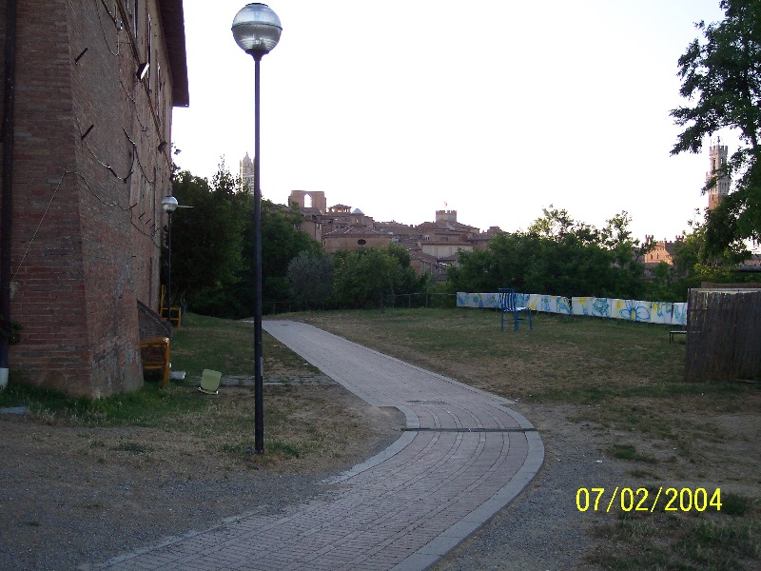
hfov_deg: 49.0
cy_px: 286
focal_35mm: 38
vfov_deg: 37.7
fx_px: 835
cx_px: 380
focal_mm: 8
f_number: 2.8
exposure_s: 1/500
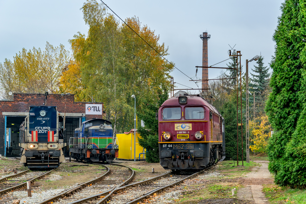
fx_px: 791
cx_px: 153
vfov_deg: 14.7
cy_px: 102
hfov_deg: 21.9
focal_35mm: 93
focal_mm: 62
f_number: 7.1
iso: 400
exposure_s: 1/320
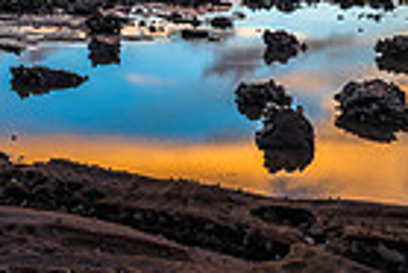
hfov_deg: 19.4
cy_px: -233
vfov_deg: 12.4
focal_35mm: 100
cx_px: -62
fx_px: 1135
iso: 31
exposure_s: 1
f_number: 8
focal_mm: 24
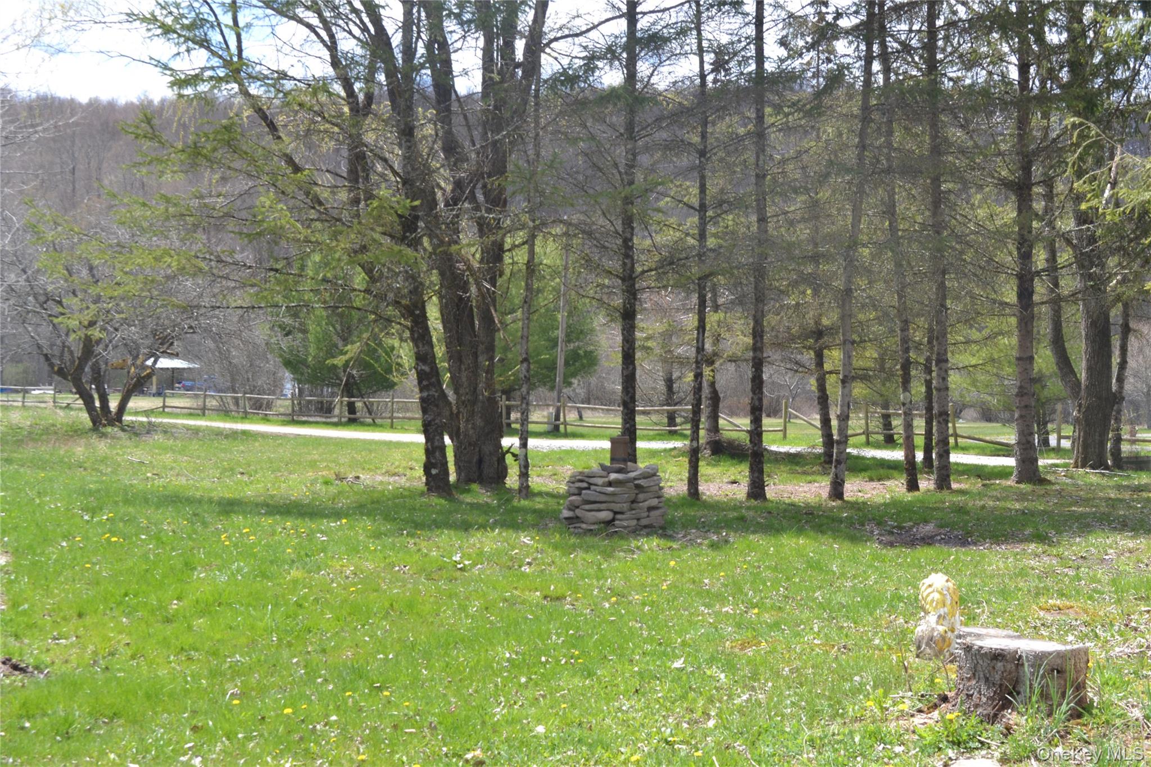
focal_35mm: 48
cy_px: 384
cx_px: 576
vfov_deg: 28.1
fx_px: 1534
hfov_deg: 41.1
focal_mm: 32
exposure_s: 1/200
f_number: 10
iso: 400
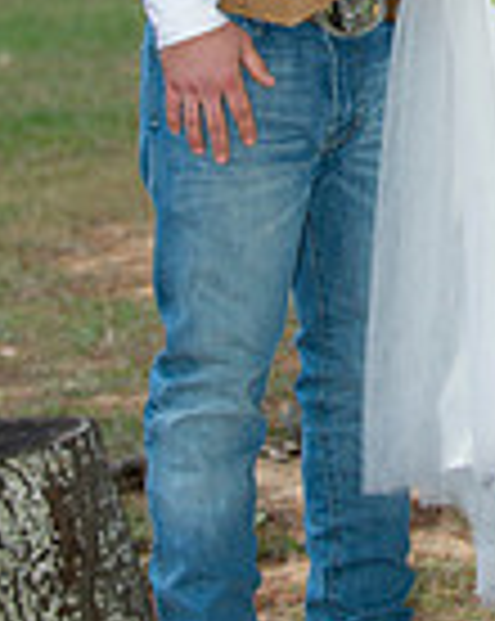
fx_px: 3928
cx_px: 623
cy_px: -144
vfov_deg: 8.9
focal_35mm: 214
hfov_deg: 7.1
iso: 800
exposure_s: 1/80
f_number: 3.2
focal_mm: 70
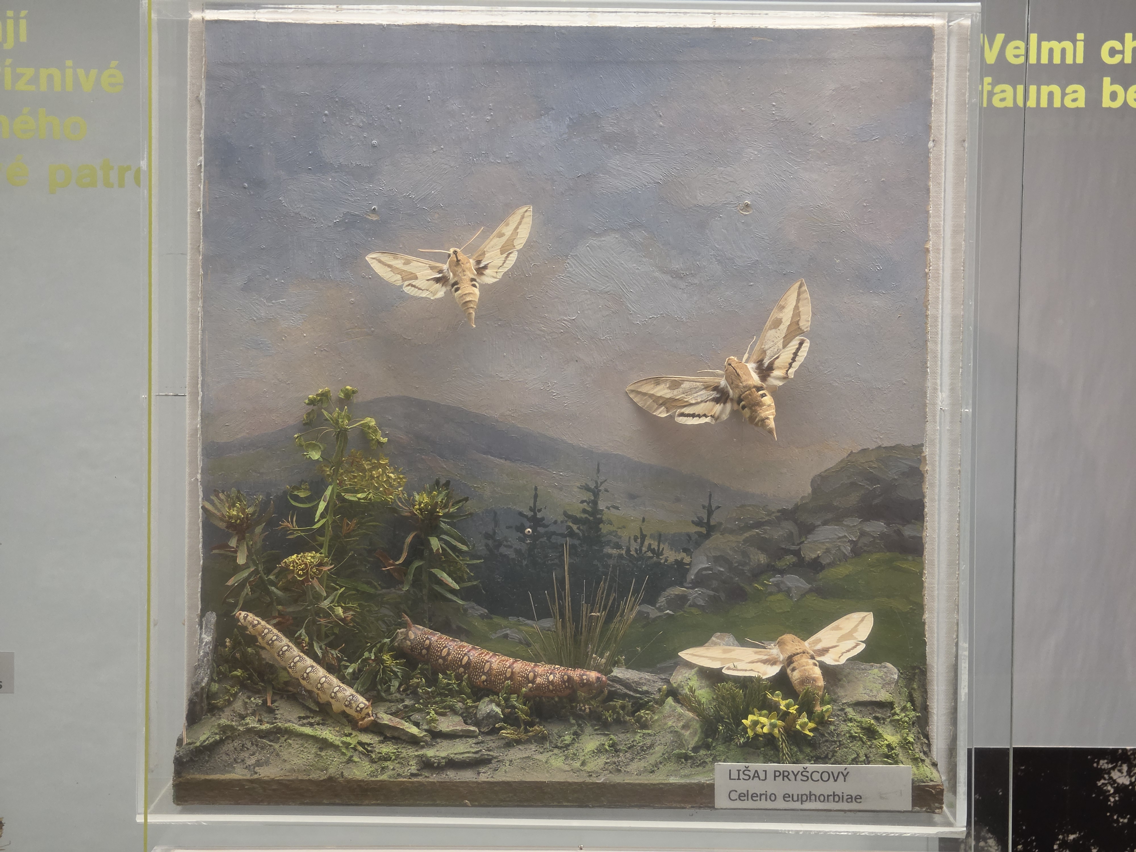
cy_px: 426
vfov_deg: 12.9
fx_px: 3774
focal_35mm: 115
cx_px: 568
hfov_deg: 17.1
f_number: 2.9
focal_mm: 18.6
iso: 400
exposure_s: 1/100
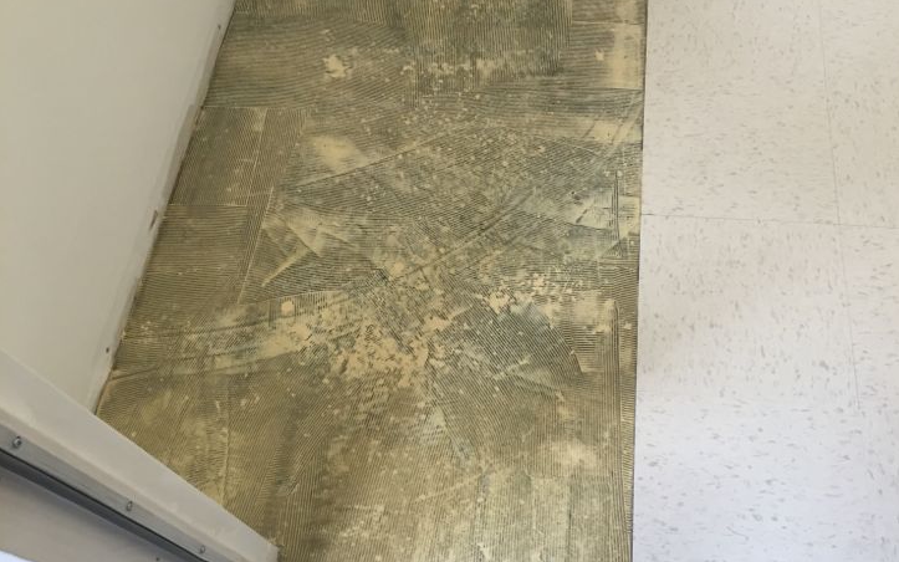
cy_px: 281
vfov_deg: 37.3
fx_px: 833
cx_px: 495
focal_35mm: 34
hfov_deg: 56.6
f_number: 2.2
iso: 80
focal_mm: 4.15
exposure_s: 1/30
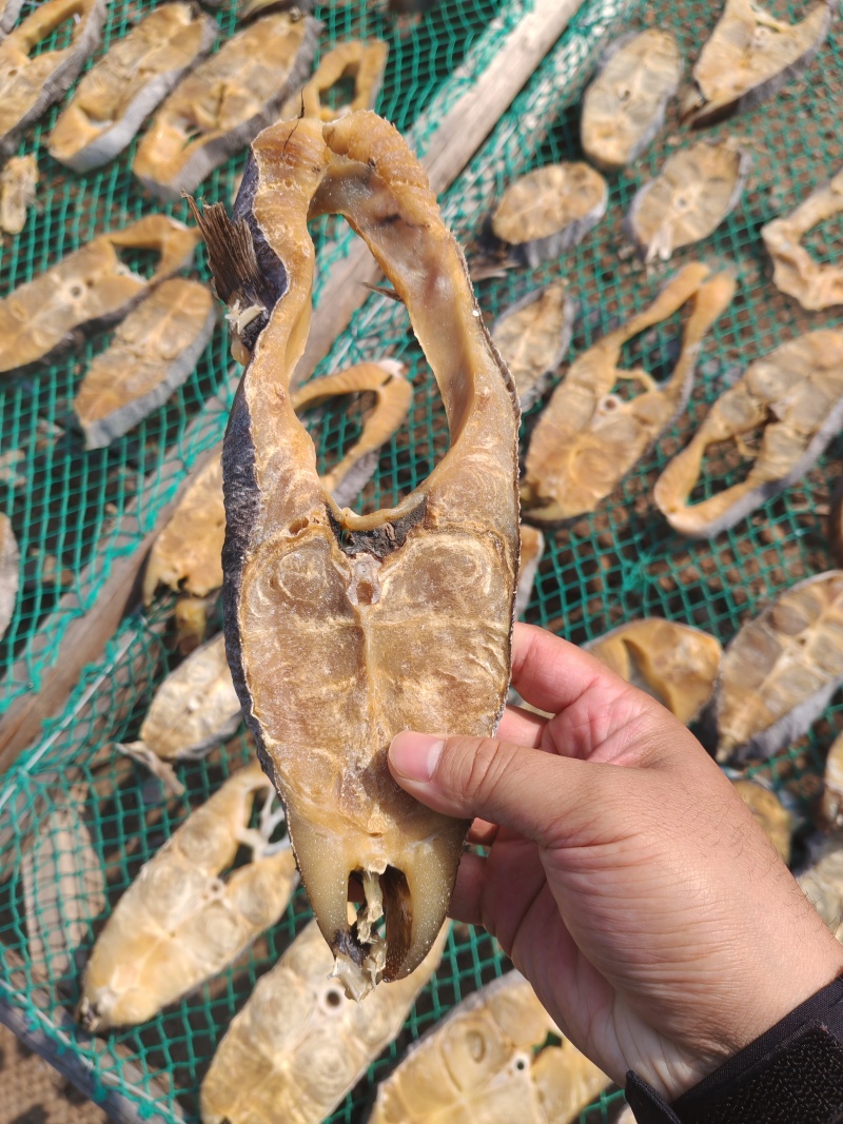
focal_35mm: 27
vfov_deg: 65.3
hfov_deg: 51.3
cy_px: 562
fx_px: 877
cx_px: 422
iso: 50
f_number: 1.95
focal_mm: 5.52
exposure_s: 1/1700
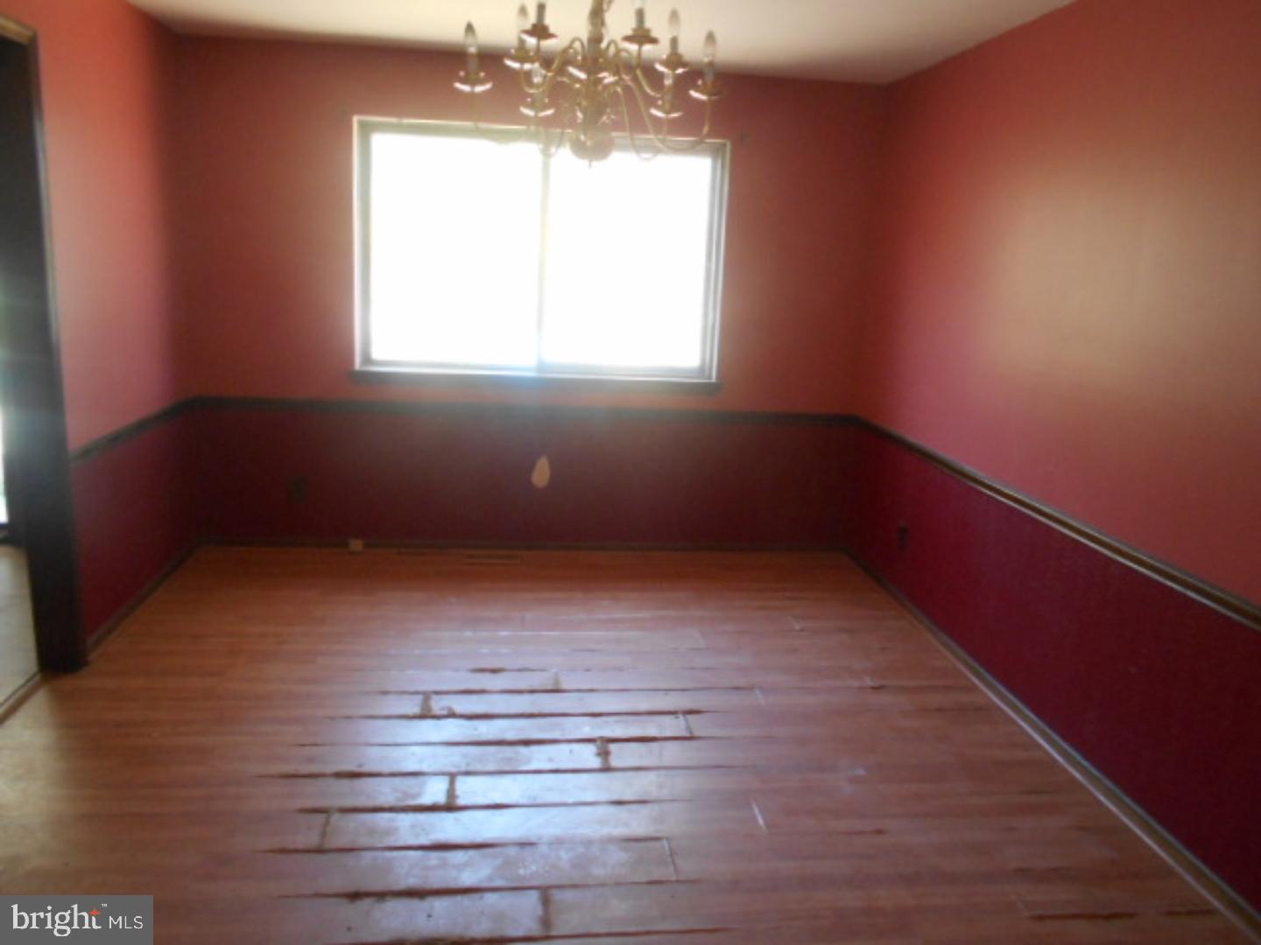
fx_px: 947
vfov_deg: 53.1
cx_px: 630
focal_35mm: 26
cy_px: 472
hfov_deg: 67.3
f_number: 3.2
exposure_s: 1/30
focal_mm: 4.6
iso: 280
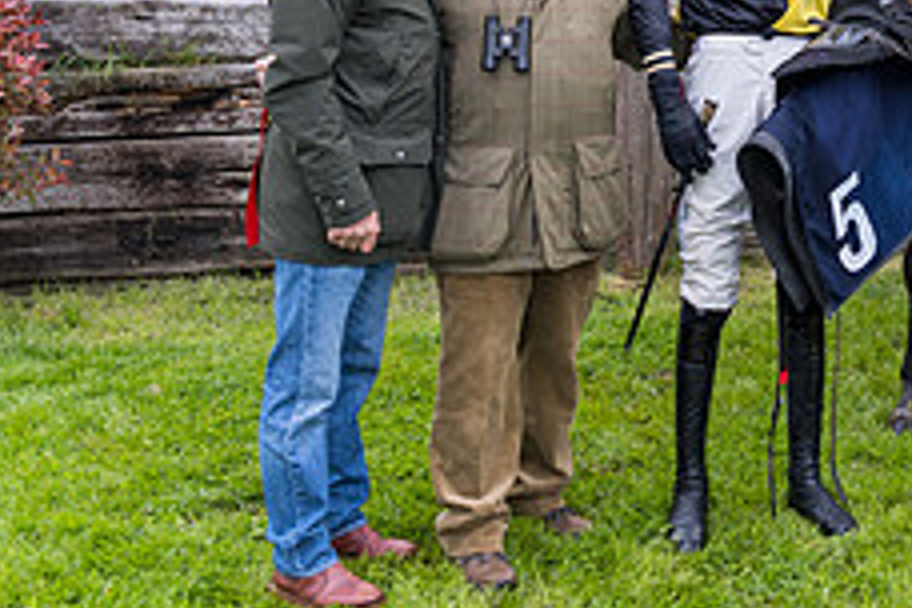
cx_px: 864
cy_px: 50
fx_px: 1672
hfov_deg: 29.0
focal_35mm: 66
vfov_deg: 20.2
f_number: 5
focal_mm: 26
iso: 250
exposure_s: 1/400
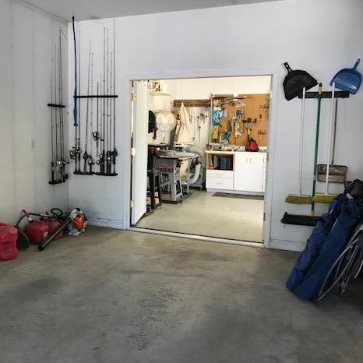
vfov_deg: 48.4
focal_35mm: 34
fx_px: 403
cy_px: 179
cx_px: 131
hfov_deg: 47.9
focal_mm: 3.99
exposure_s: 1/40
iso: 25
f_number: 1.8
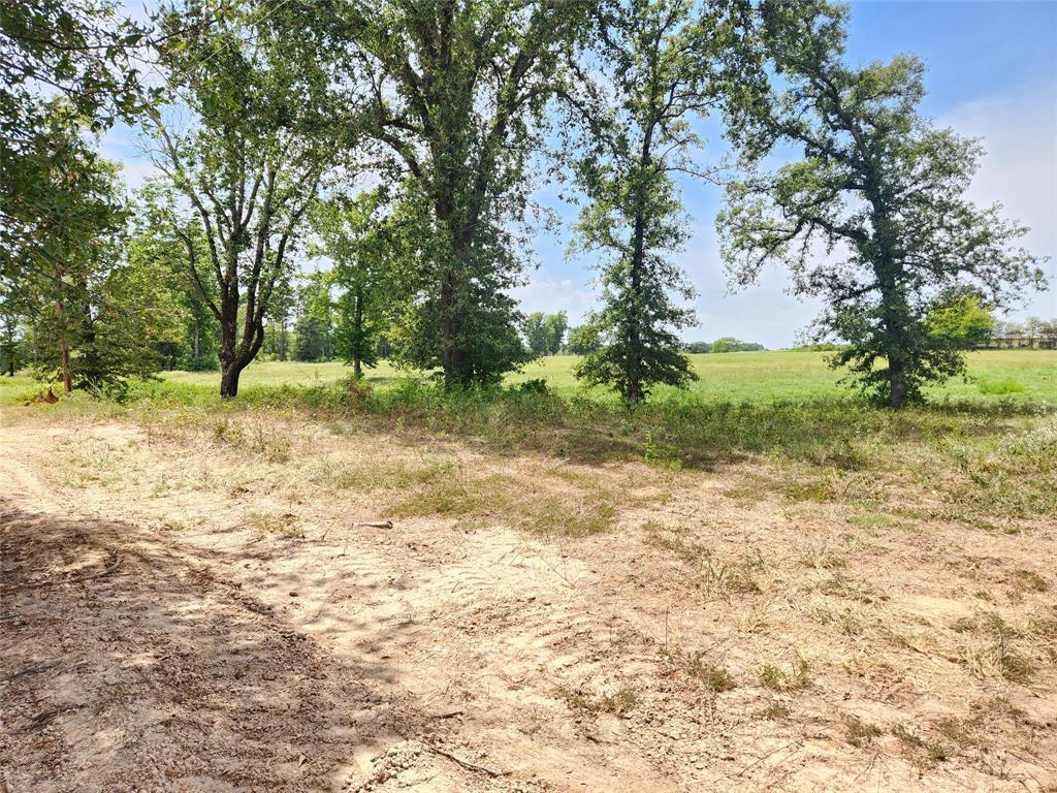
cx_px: 528
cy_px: 396
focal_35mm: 23
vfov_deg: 58.9
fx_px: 702
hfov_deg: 73.9
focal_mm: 5.4
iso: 20
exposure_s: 1/405
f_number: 1.8
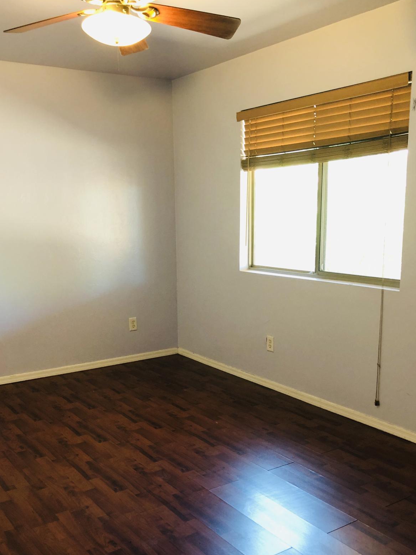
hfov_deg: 39.6
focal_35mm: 36
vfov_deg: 51.0
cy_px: 336
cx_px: 193
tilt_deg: -9.7
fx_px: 577
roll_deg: +1.7
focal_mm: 3.99
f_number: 1.8
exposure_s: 1/15
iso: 50
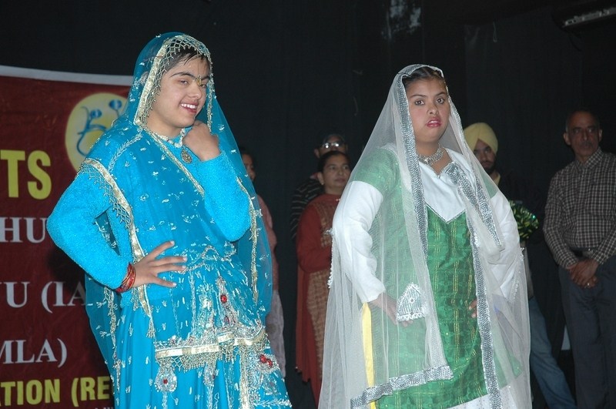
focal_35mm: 93
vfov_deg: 14.7
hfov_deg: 21.9
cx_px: 308
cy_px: 204
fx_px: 1589
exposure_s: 1/125
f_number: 5.6
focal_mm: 62
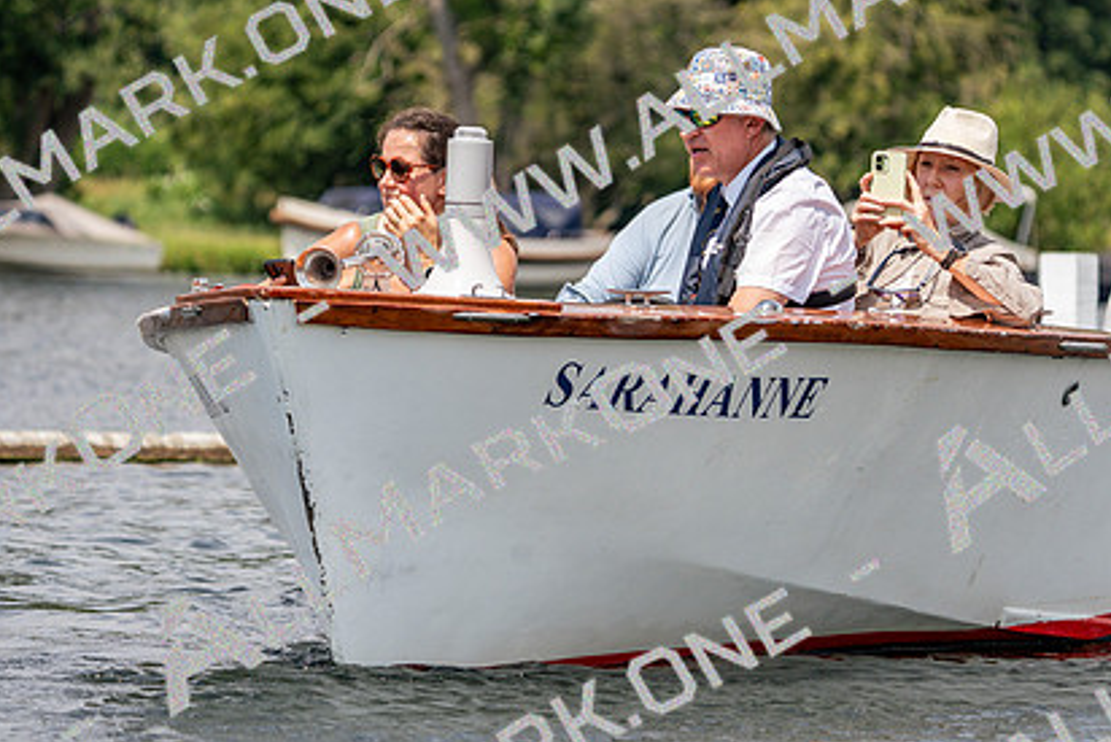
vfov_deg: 4.7
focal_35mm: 294
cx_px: 707
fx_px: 9076
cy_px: 298
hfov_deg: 7.0
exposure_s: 1/1600
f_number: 5.6
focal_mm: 209
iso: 160
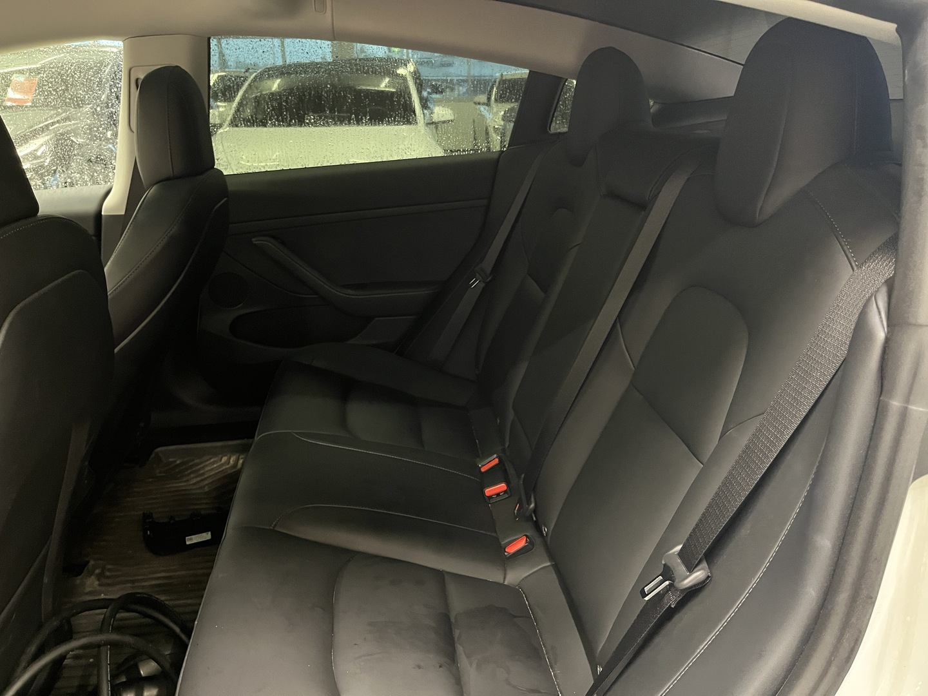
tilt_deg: -20.6
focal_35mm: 26
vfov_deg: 53.1
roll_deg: +1.3
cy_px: 348
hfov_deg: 67.3
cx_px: 464
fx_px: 697
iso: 640
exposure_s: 1/25
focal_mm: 5.1
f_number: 1.6
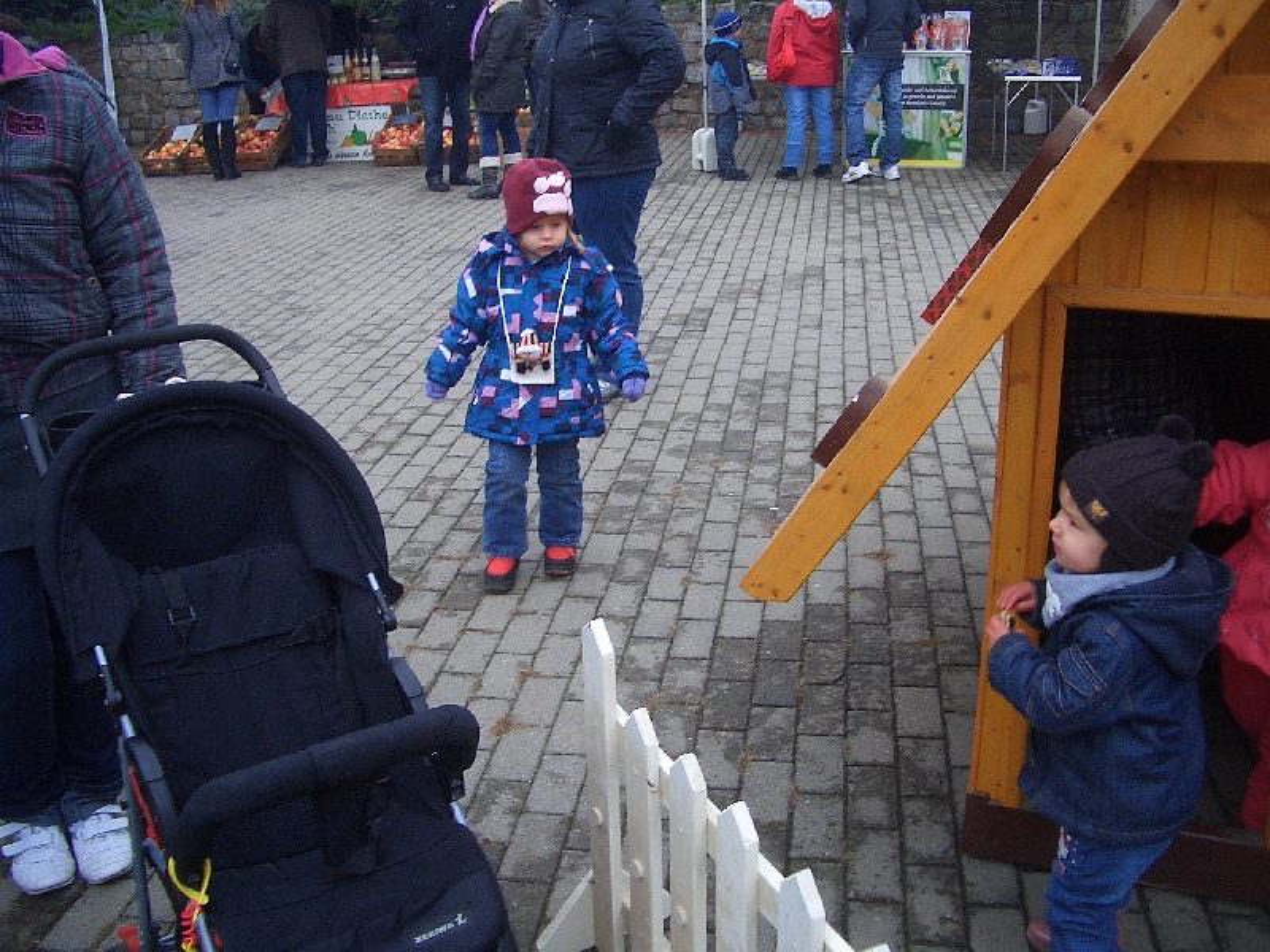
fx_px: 1284
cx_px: 635
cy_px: 476
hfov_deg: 52.6
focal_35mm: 35
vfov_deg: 40.7
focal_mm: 5.8
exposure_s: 1/100
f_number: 2.6
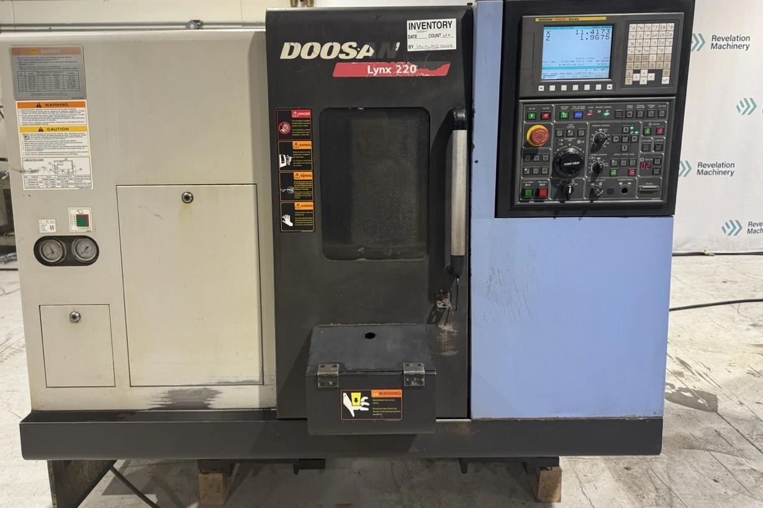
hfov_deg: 69.4
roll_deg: +0.3
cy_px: 214
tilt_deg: -12.2
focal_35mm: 26
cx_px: 368
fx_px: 551
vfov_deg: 49.4
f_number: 1.78
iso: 200
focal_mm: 6.76
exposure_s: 1/120
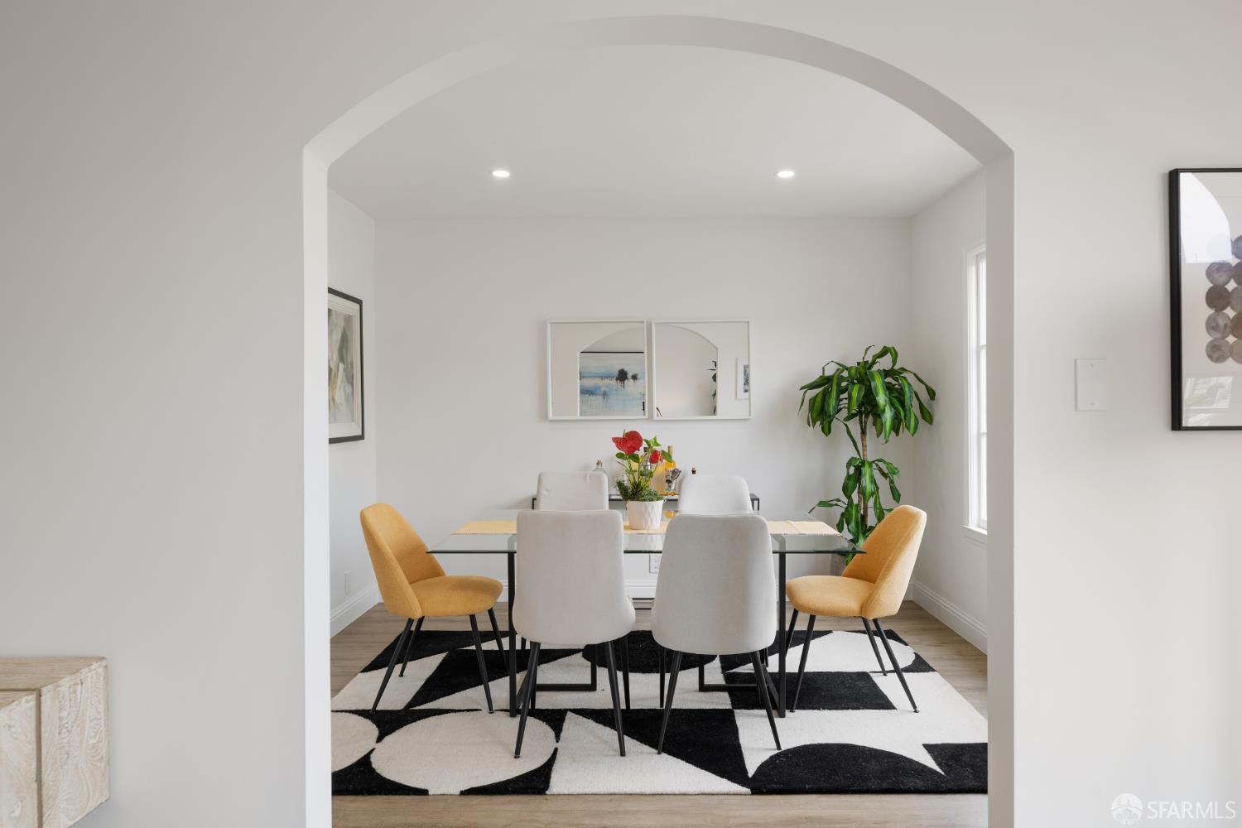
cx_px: 621
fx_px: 759
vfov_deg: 57.2
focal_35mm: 22
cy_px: 414
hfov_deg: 78.6
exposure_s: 1/50
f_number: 8
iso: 400
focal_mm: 22
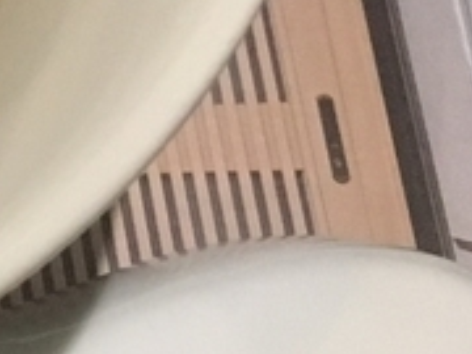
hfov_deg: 9.1
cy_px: -81
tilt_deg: -64.7
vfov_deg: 7.6
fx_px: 2632
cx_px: -711
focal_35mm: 193
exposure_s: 1/30
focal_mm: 4.15
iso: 200
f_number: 2.2
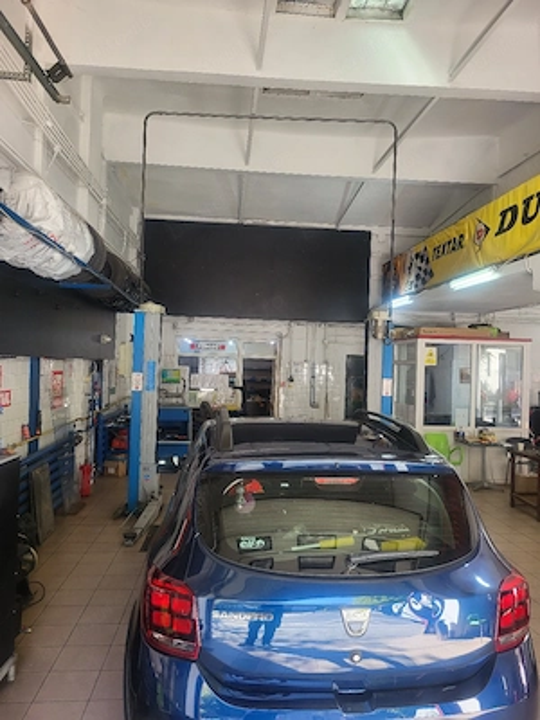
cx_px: 270
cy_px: 360
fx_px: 541
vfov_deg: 67.3
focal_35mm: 26
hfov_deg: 53.1
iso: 125
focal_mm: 5.4
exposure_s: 1/100
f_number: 1.8
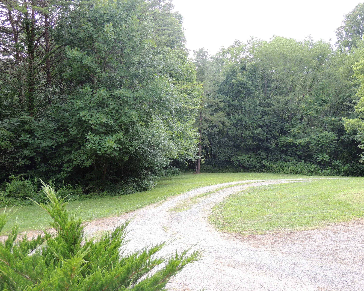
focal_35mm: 42
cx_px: 184
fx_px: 452
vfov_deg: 35.7
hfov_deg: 43.8
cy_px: 145
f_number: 3.3
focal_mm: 7.1
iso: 100
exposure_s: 1/100
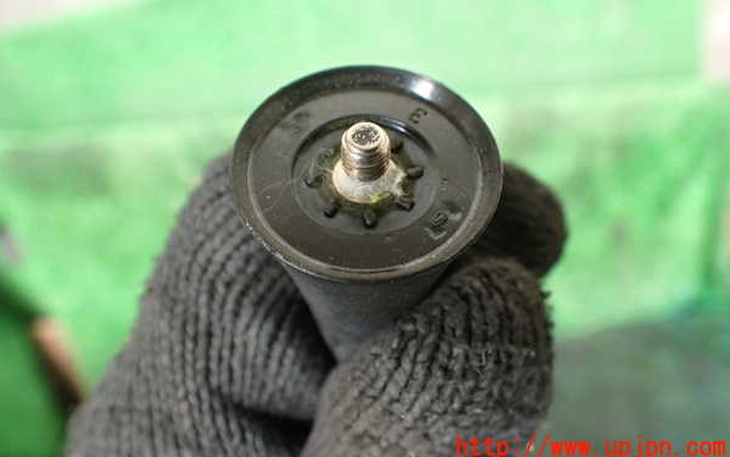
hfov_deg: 59.6
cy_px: 187
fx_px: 637
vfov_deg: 39.3
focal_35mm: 32
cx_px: 365
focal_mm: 5.4
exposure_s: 1/125
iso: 320
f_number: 2.3
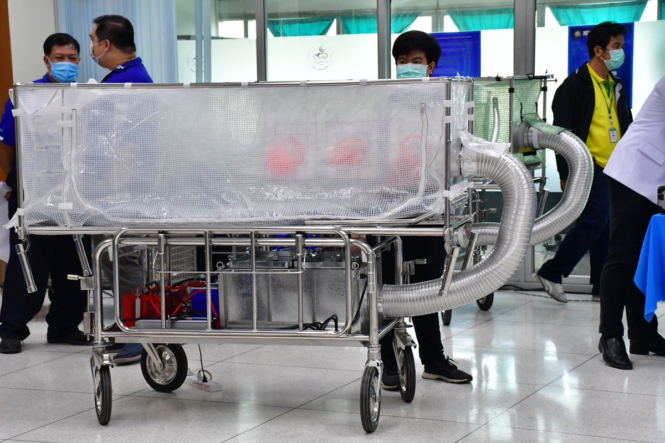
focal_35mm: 78
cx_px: 332
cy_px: 222
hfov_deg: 26.0
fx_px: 1441
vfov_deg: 17.5
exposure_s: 1/100
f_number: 9
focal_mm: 52
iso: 1600
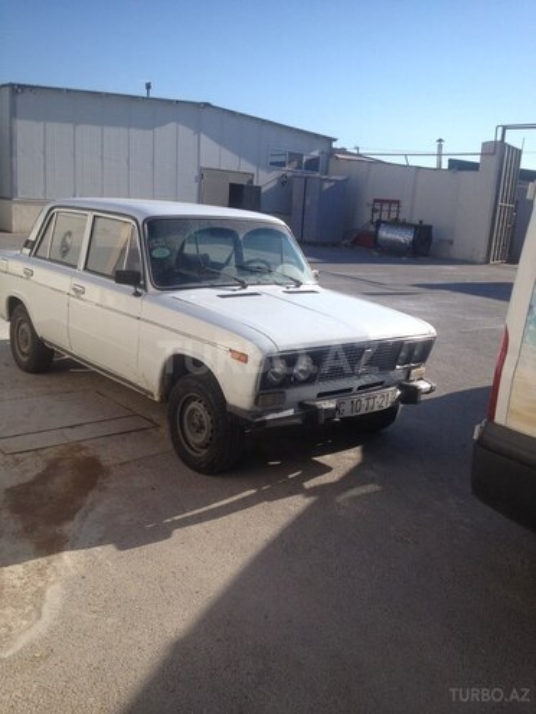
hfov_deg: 40.7
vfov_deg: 52.6
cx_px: 268
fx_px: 723
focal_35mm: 35
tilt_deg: -12.6
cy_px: 357
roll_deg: -1.5
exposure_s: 1/1577
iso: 50
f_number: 2.4
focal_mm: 4.28
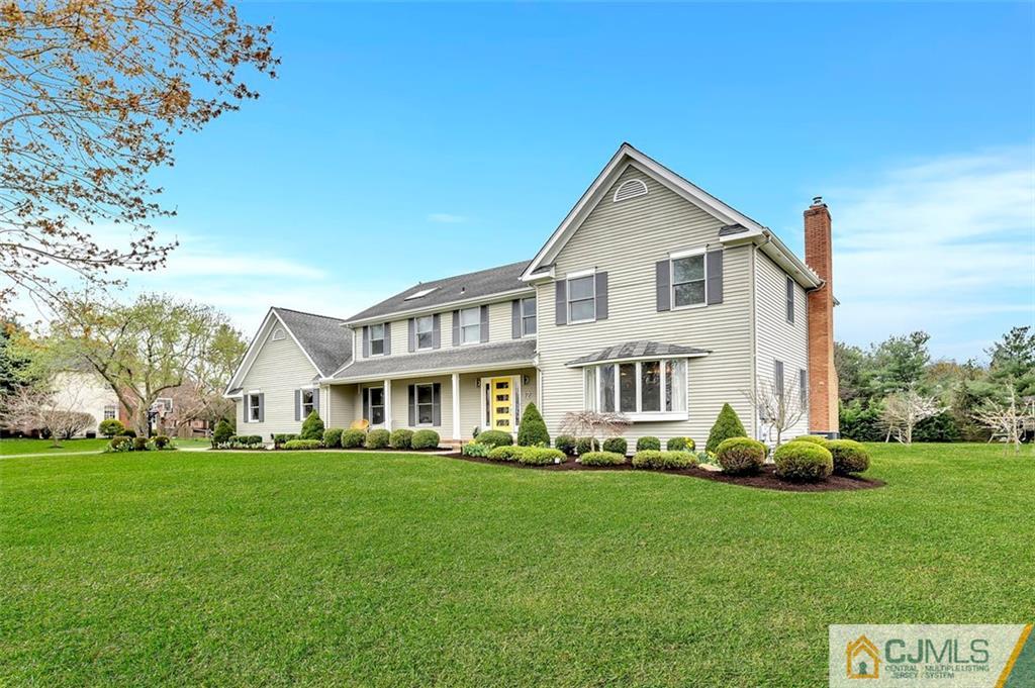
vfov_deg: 65.9
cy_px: 344
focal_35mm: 18
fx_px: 531
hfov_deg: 88.5
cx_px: 518
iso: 100
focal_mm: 18.5
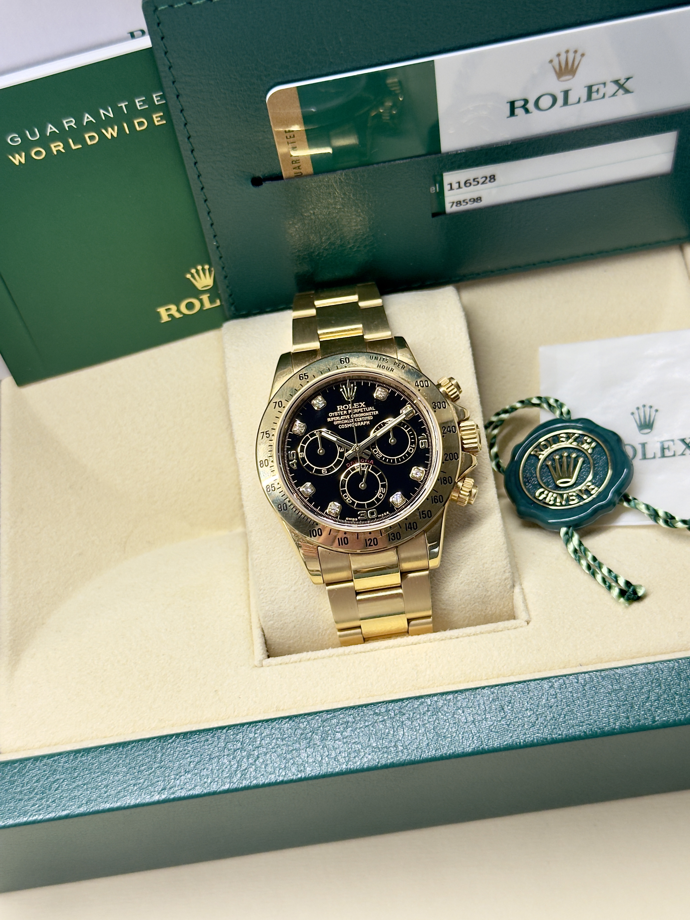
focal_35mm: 48
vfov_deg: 39.7
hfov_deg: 30.3
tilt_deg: -59.4
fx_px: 1276
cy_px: 460
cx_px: 345
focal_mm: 6.76
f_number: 1.78
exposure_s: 1/100
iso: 50
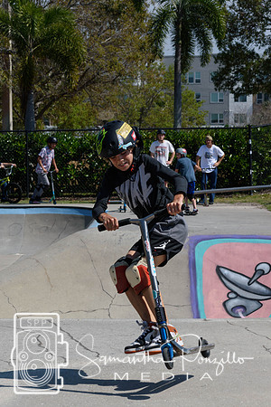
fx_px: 1186
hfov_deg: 13.0
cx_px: 136
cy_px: 204
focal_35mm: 105
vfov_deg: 19.5
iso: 200
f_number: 8
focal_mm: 70
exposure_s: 1/1000
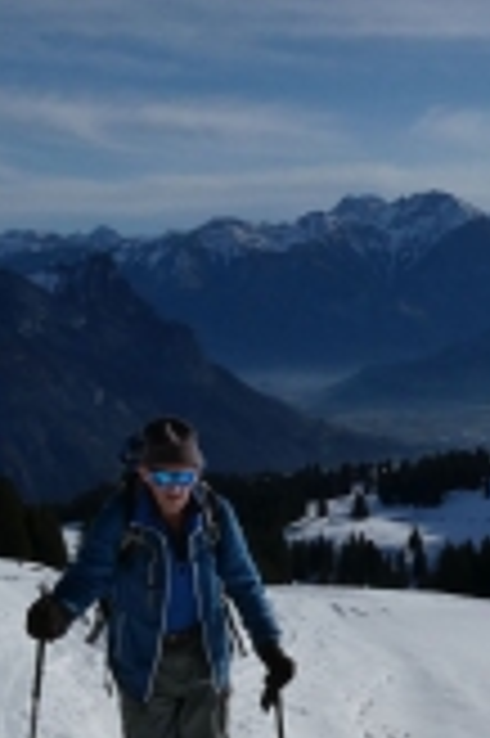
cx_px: 380
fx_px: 1330
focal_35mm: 65
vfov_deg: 30.8
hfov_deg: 20.7
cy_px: 490
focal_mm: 4.3
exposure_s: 1/1000
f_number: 7.1
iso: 80
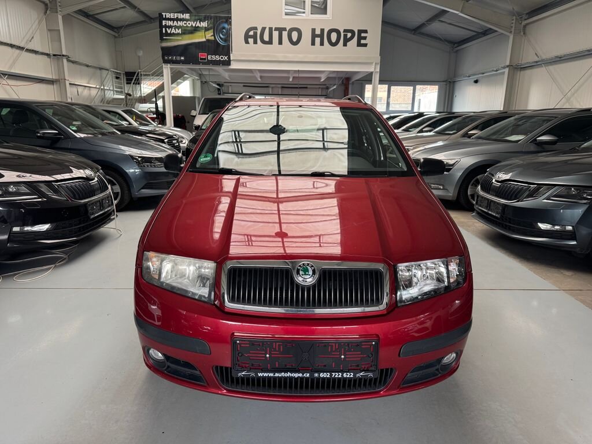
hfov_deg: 71.6
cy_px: 222
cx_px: 296
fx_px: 410
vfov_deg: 56.8
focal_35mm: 24
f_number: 1.78
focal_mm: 6.76
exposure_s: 1/121
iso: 200
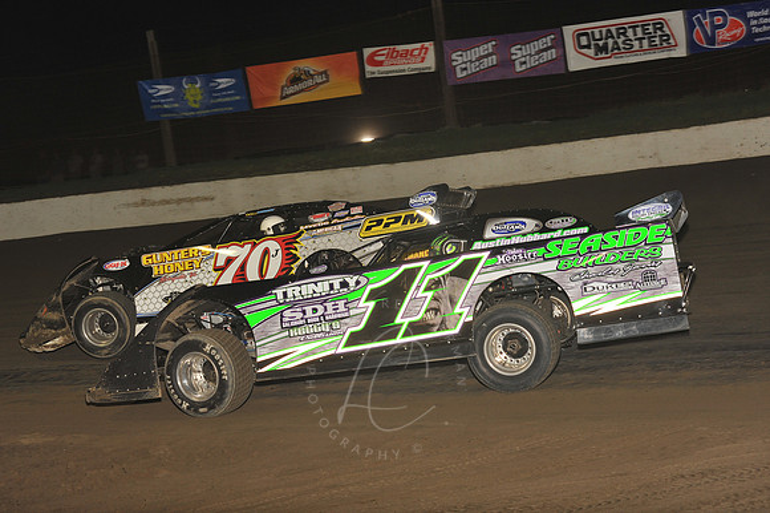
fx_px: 1710
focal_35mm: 80
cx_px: 385
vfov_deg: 17.0
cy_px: 256
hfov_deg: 25.4
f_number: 6.3
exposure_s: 1/320
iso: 800
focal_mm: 80
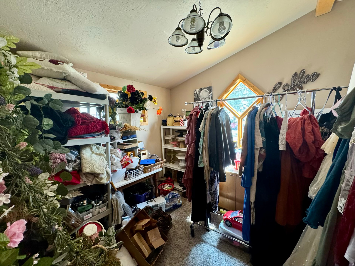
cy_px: 133
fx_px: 144
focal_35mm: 14
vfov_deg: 85.7
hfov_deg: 102.1
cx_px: 178
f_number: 2.2
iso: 500
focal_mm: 2.22
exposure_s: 1/60
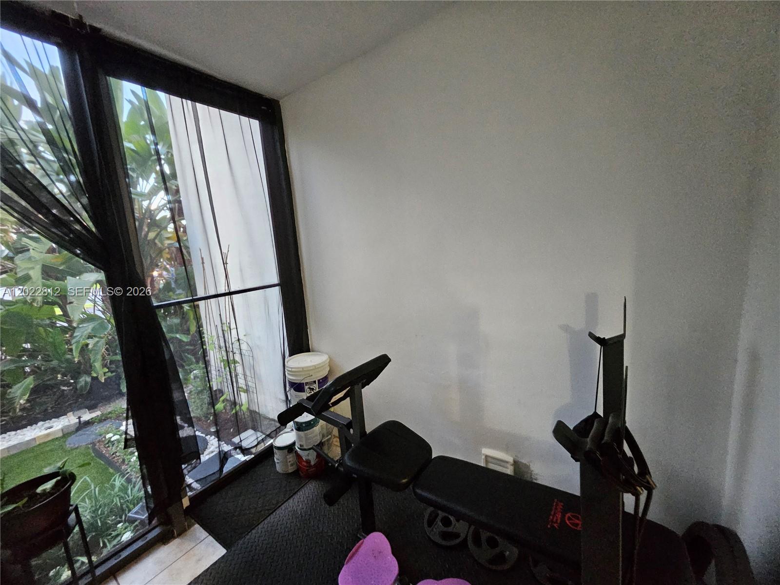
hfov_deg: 106.2
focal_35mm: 13
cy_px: 292
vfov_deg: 89.9
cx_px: 390
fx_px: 293
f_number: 2.2
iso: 500
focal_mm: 1.74
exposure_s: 1/30
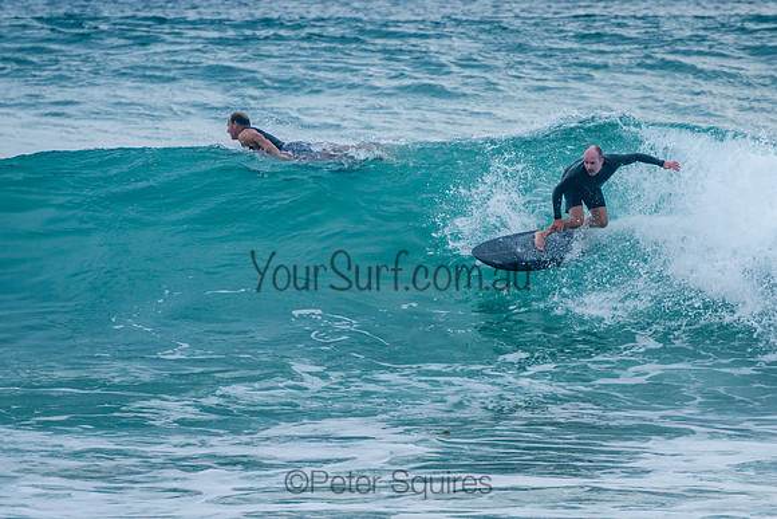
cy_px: 256
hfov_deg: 3.7
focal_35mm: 550
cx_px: 469
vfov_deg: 2.5
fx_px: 11880
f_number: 8
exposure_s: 1/2000
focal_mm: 400
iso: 500
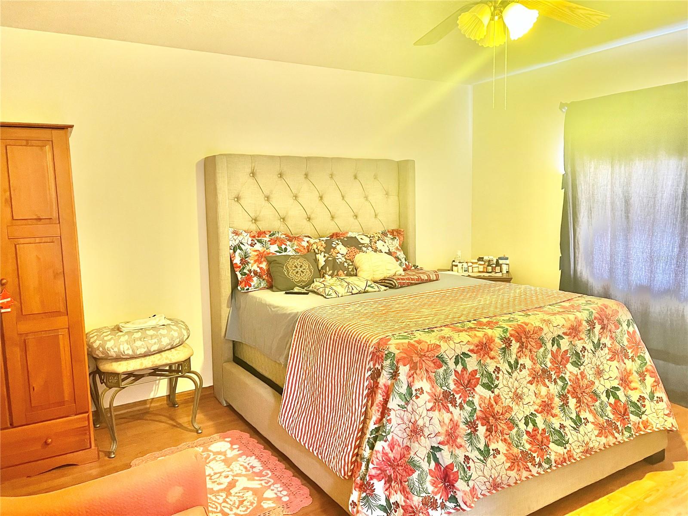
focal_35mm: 26
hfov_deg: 67.3
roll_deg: +1.9
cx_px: 344
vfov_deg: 53.1
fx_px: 517
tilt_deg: -7.6
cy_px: 258
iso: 500
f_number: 1.5
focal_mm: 5.7
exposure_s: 1/40
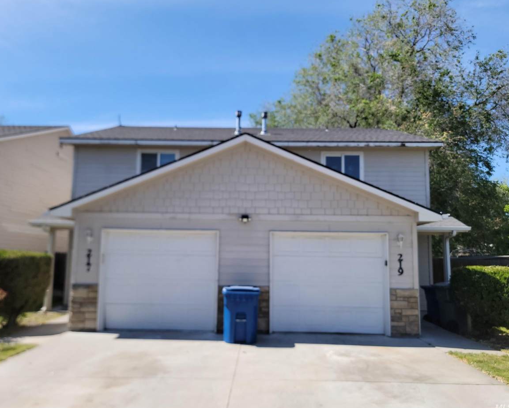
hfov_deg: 66.0
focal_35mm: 26
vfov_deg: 54.9
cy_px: 209
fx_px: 392
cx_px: 244
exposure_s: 1/694
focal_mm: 6.7
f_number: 1.8
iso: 16
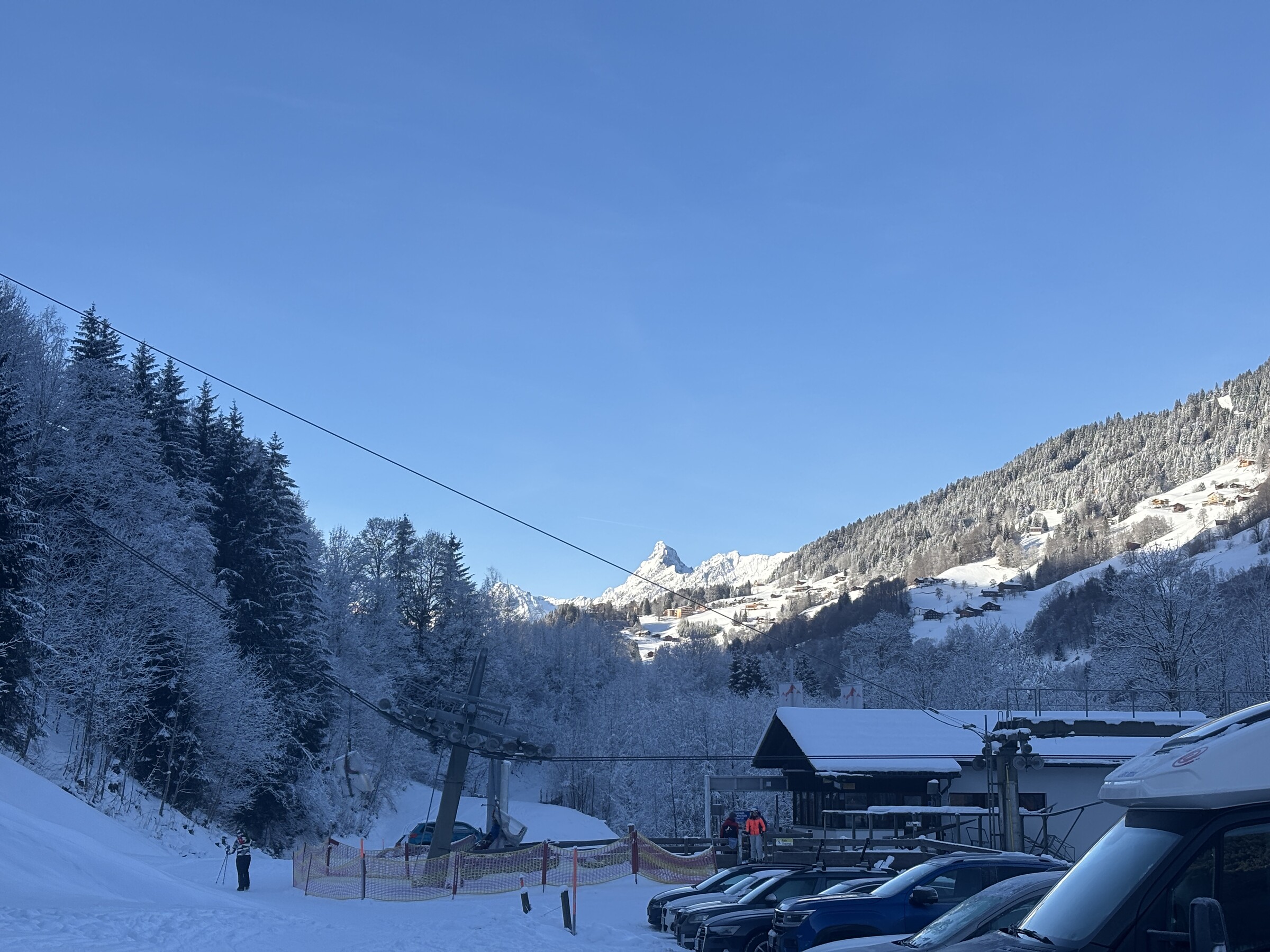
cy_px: 476
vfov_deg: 28.0
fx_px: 1908
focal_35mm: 52
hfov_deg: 36.8
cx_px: 635
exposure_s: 1/2151
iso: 32
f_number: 1.6
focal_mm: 5.96
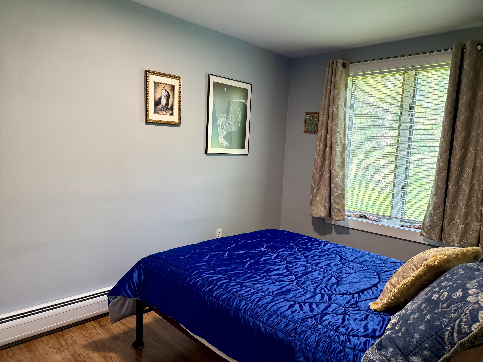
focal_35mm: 24
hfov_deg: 71.6
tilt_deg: -6.1
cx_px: 242
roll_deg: -3.7
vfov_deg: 56.8
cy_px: 181
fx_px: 335
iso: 160
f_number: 1.78
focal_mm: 6.76
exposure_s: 1/60
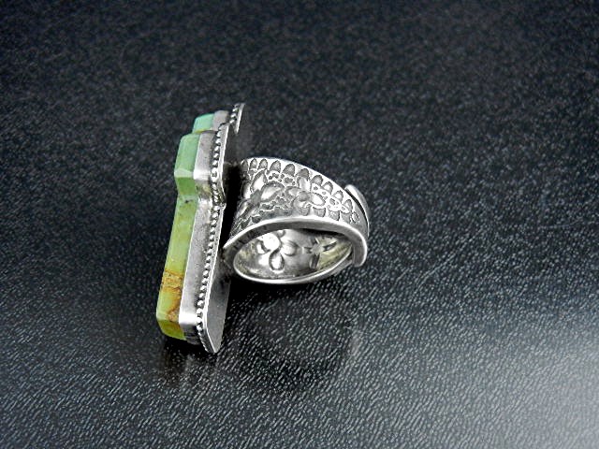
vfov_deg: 19.1
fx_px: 1332
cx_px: 300
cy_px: 224
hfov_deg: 25.3
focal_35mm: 77
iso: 200
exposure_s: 1/5.6
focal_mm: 13.9
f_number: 4.3
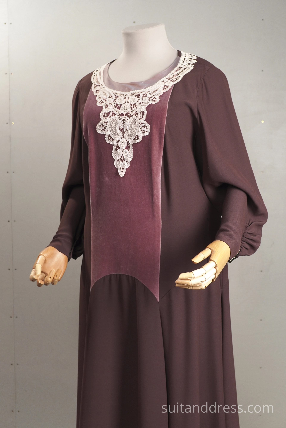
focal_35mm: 48
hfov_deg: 28.1
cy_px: 214
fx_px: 572
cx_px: 143
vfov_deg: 41.1
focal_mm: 32
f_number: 5.6
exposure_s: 1/80
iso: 400
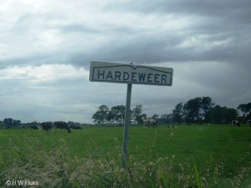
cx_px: 126
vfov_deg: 37.7
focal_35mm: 38
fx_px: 276
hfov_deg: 49.0
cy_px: 94
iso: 64
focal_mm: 7.9
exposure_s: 1/125
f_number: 8
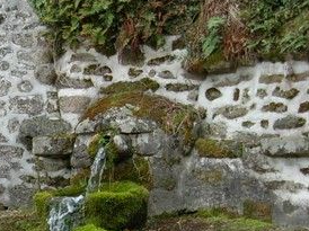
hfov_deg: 17.0
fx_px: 990
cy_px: 229
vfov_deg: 13.2
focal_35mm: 111
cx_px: -50
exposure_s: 1/166
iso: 79
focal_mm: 6.3
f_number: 2.9
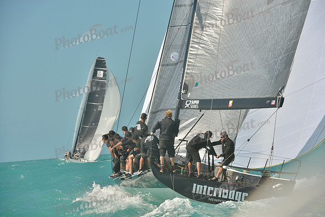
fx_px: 1806
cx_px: 162
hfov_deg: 10.3
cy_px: 108
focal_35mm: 200
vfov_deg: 6.9
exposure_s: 1/1250
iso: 280
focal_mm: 200
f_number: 9
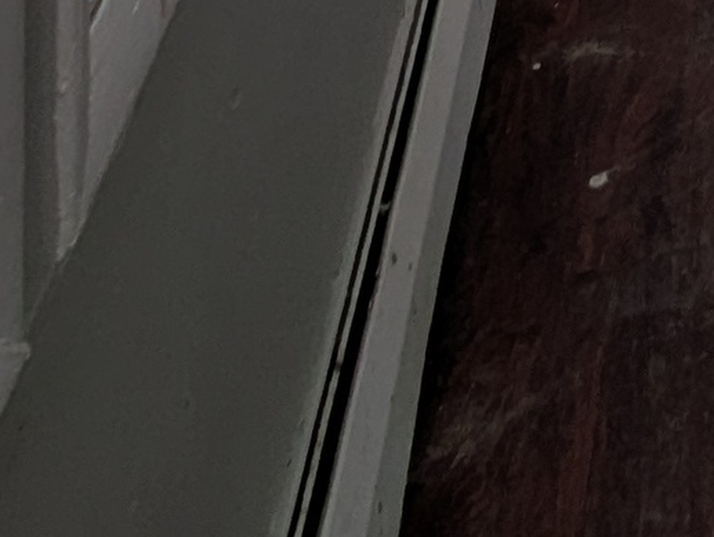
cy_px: -1023
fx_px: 1714
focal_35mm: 83
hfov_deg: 19.4
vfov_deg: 11.5
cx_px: 1170
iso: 45
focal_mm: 1.83
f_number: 2.2
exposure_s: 1/257
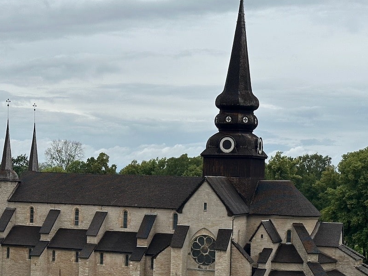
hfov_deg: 25.3
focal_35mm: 77
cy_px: 162
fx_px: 818
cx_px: 188
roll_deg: -1.4
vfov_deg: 19.1
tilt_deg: +0.3
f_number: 1.78
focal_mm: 6.86
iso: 64
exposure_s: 1/3367
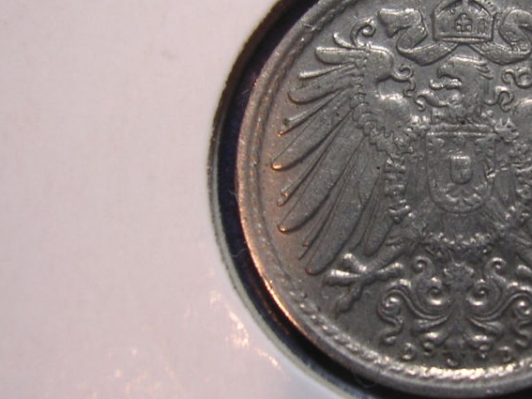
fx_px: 1029
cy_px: 143
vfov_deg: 21.9
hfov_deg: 28.4
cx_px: 420
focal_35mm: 67
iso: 100
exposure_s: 1/12.7
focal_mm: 5.8
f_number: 2.8
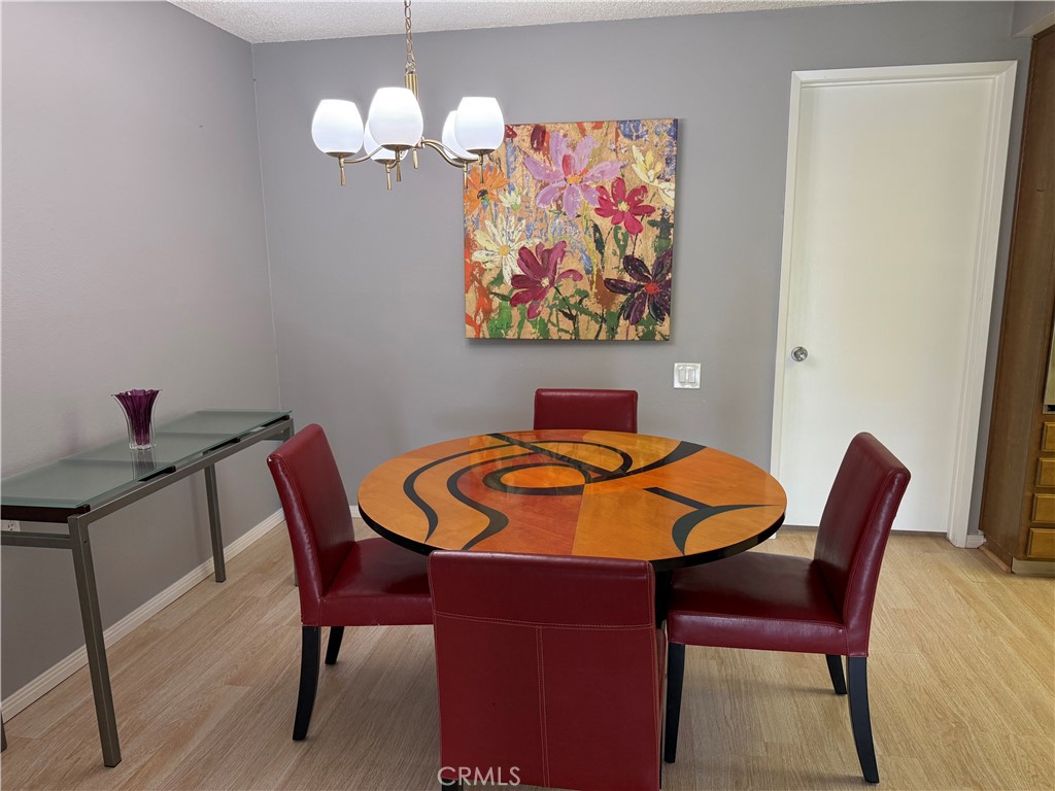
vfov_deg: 56.8
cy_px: 396
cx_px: 528
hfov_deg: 71.6
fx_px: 731
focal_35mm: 24
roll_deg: +1.1
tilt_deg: -11.2
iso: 250
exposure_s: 1/120
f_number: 1.78
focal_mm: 6.76
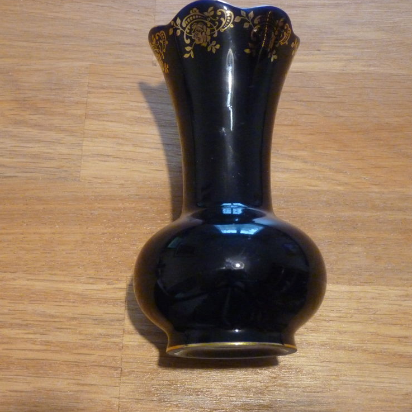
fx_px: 808
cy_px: 206
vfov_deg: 28.6
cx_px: 172
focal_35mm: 60
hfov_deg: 28.6
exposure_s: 1/15
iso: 800
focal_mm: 9
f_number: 3.2
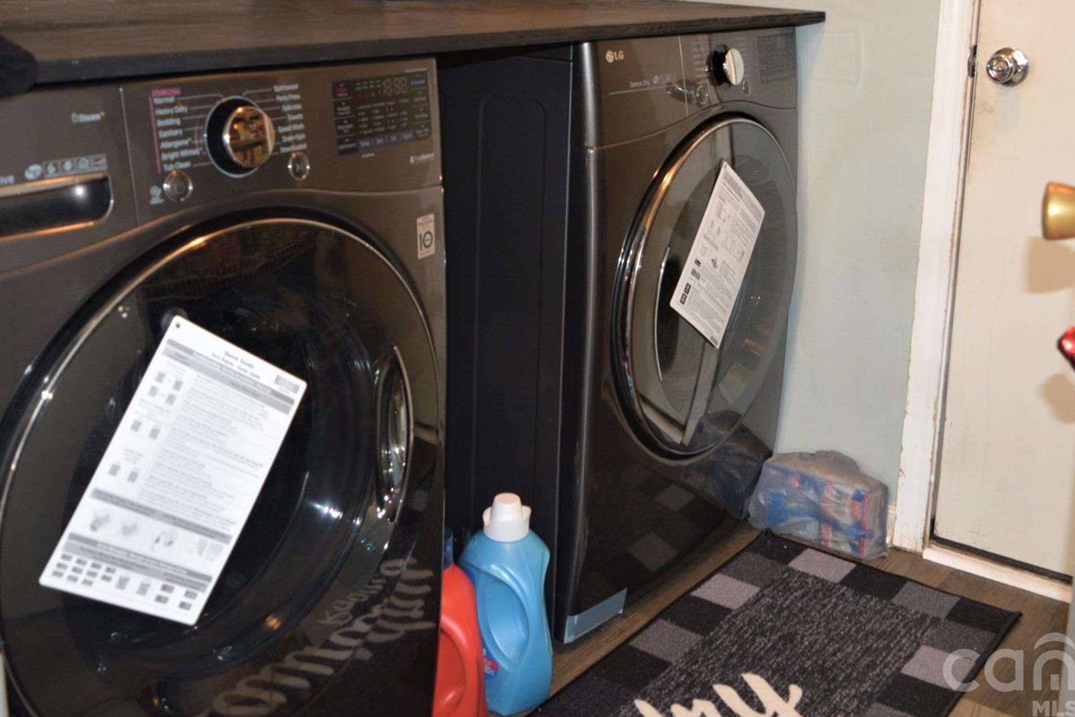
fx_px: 1224
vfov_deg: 32.1
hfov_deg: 47.3
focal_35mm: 41
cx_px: 606
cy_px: 186
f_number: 3.5
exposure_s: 1/15
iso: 800
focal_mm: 18
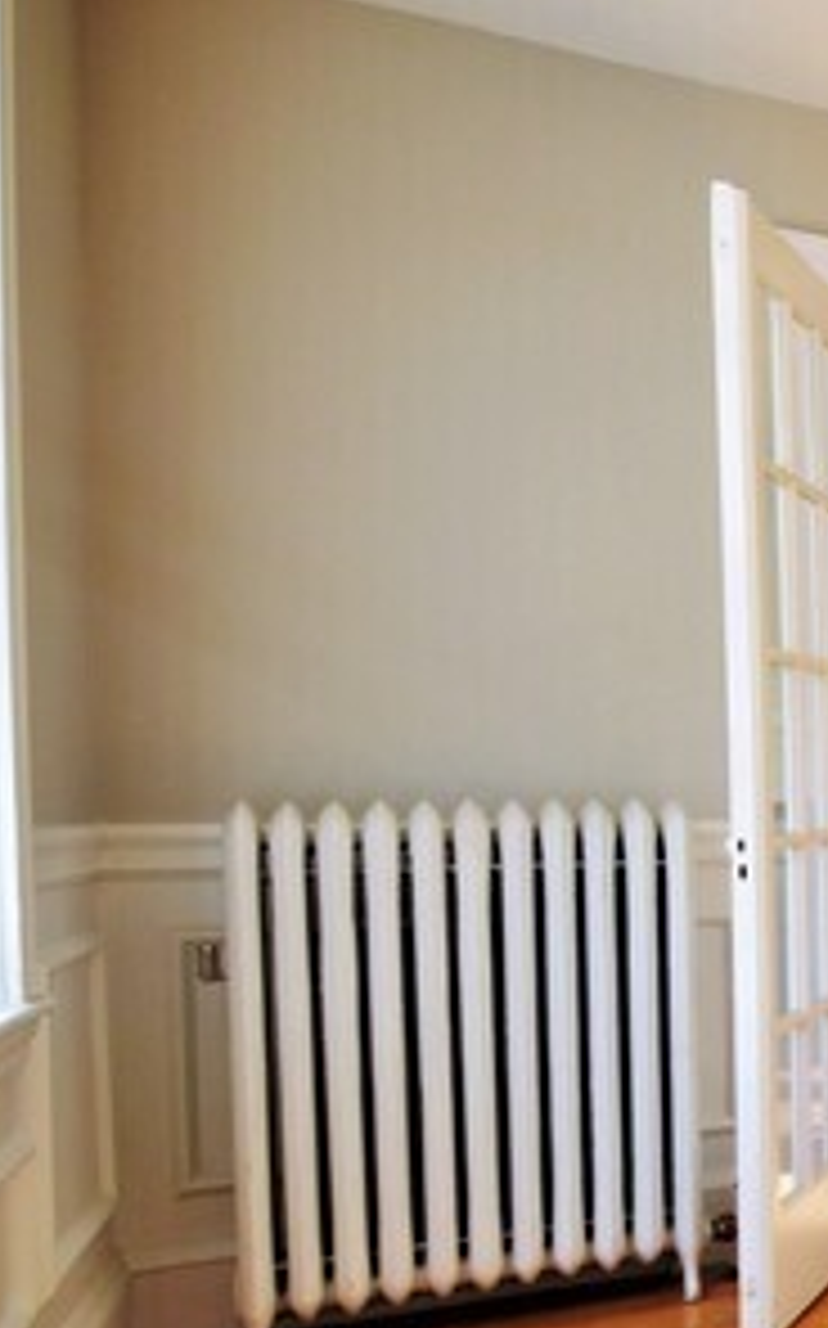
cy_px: 833
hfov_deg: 20.1
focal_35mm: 39
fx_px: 1410
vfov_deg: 49.9
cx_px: 1584
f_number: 5.6
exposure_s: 1/125
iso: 125
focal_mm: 10
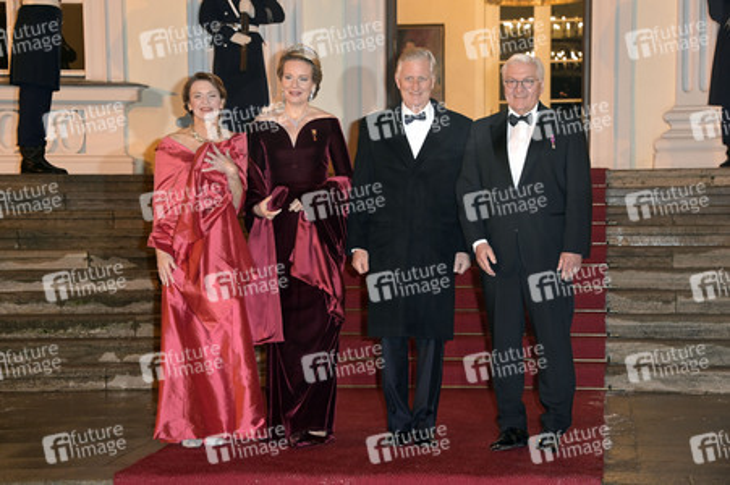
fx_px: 2026
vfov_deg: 13.7
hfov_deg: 20.4
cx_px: 365
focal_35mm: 100
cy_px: 242
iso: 2500
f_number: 5.6
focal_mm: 100
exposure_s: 1/125
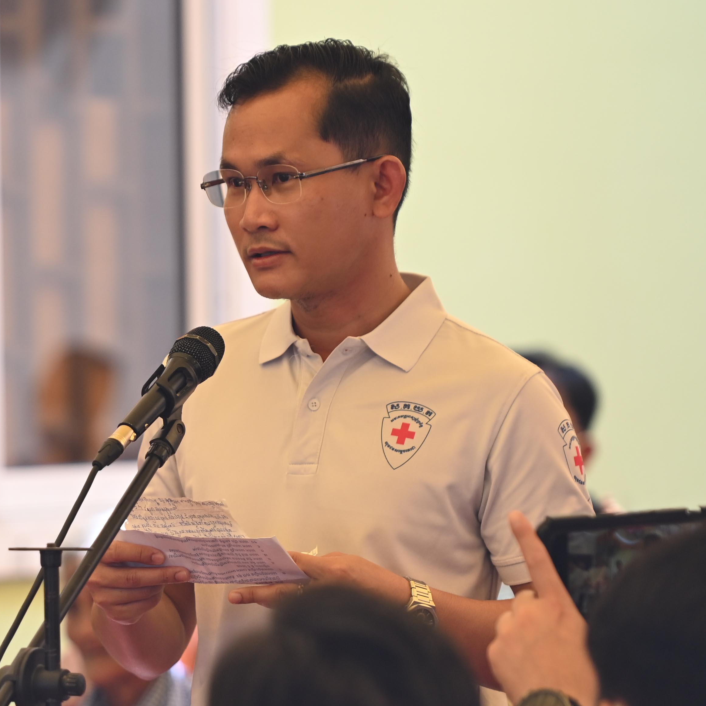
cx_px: -82
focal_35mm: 331
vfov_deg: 5.3
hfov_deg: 5.3
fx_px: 7638
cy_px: 553
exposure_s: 1/1000
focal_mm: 150
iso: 400
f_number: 2.8
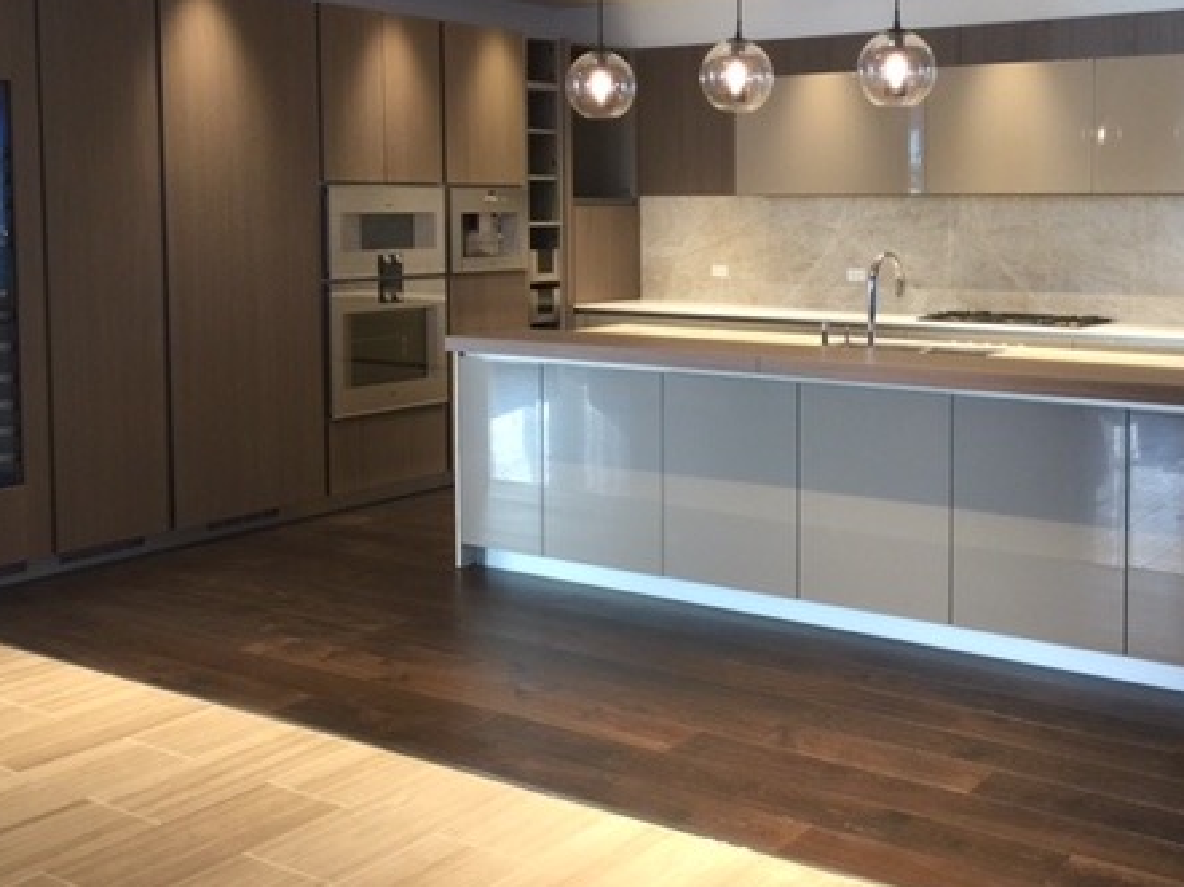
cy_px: 319
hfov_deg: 44.1
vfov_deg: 34.1
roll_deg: +0.0
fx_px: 1436
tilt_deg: -4.4
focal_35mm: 42
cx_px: 801
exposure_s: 1/30
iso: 50
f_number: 2.2
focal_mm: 4.15
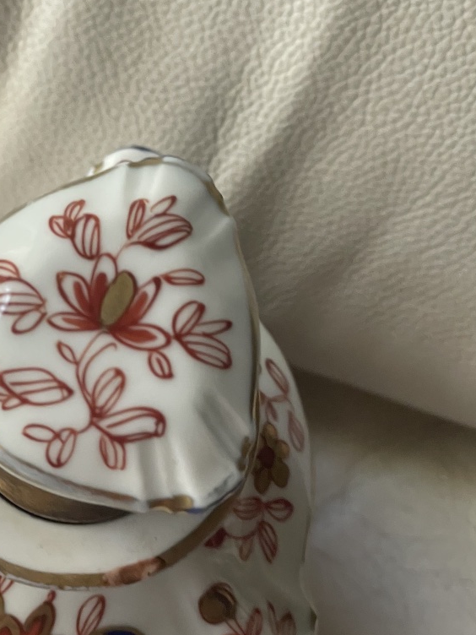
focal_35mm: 83
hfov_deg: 17.7
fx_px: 1522
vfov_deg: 23.6
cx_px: 166
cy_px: 310
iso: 160
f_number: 2
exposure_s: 1/99
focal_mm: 6
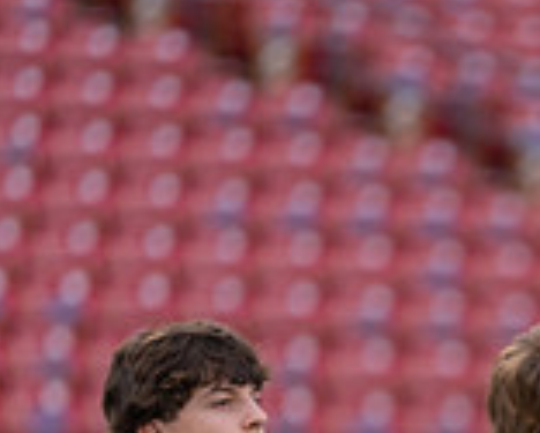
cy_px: 584
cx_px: 713
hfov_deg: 2.7
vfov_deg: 2.2
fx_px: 11258
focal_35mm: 704
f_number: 2.8
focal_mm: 200
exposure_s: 1/320
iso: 160
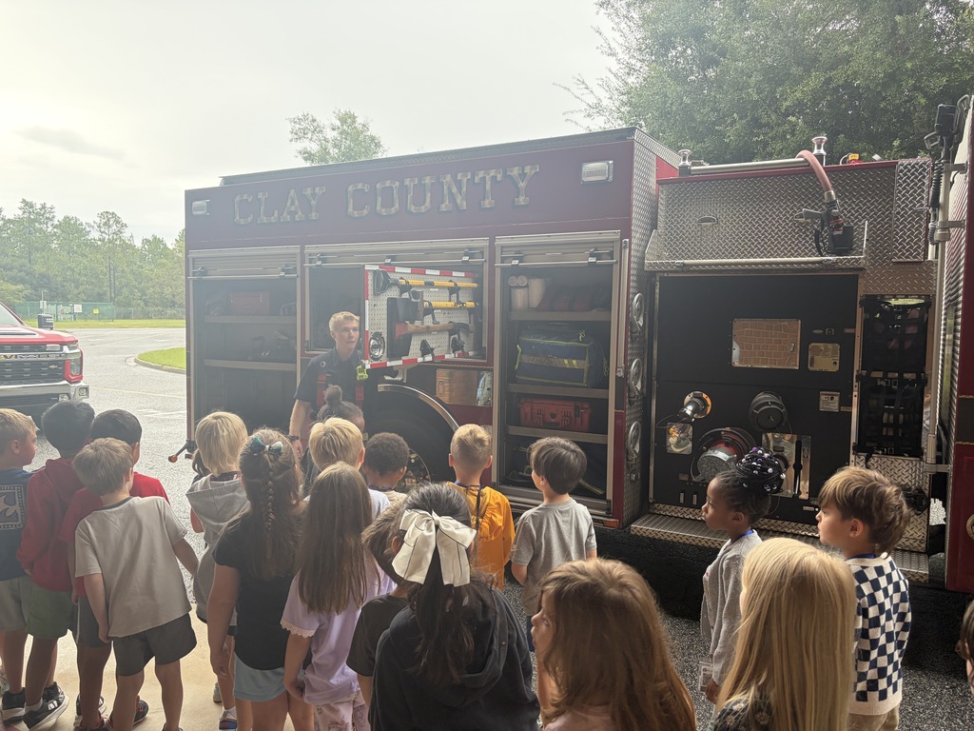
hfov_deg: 67.3
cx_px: 487
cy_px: 366
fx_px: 732
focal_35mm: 26
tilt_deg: -4.2
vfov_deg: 53.1
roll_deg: -0.1
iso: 50
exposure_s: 1/181
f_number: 1.6
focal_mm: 5.96
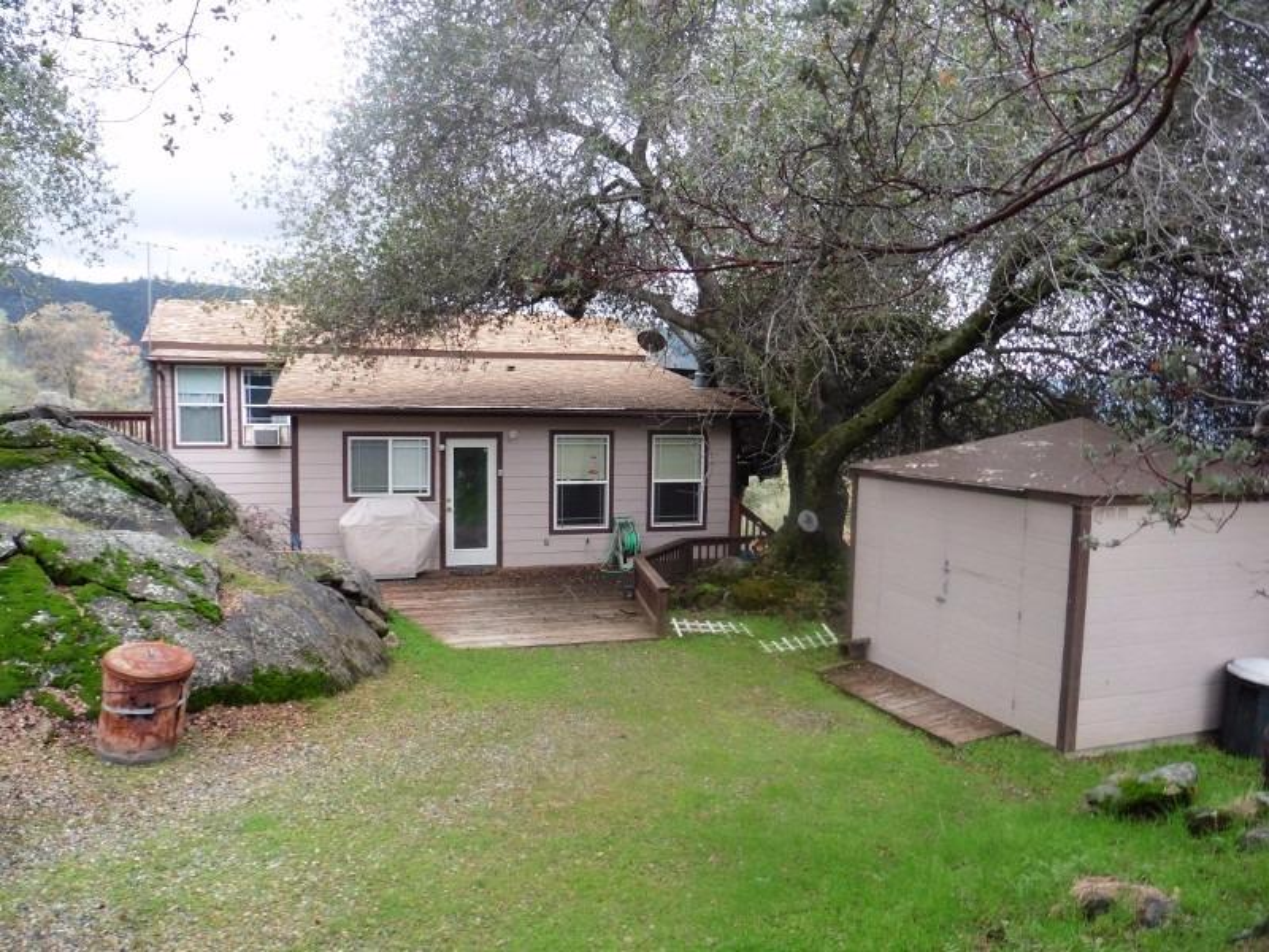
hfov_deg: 71.6
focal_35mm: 24
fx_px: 880
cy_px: 476
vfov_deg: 56.8
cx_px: 634
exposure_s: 1/60
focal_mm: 4.3
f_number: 3.3
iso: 250
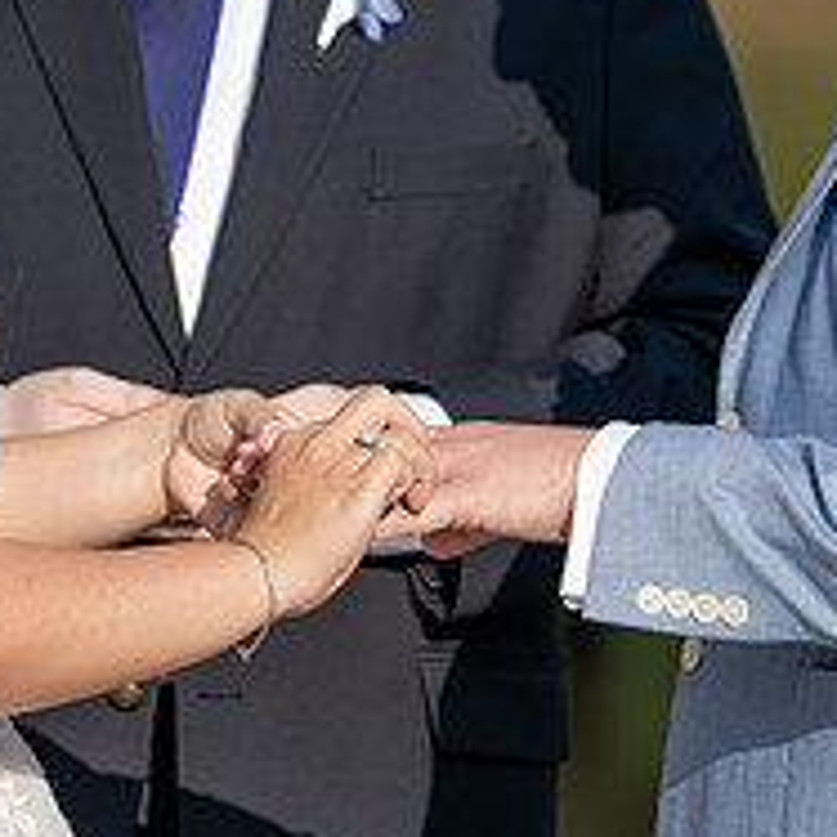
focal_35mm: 593
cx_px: 146
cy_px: -4
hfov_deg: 3.0
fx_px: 16222
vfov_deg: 3.0
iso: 100
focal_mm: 192
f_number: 4
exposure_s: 1/1000
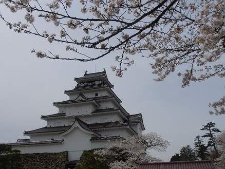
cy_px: 84
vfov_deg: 43.0
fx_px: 215
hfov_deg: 55.3
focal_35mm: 33
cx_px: 112
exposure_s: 1/320
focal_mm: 5.93
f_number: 9.4
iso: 64
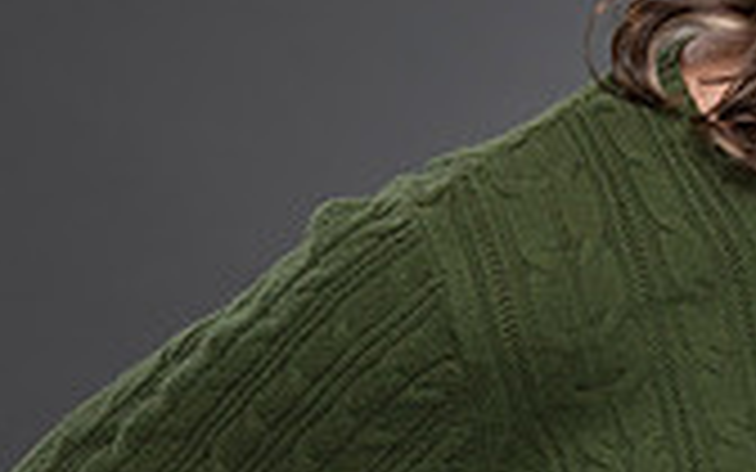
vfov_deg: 3.3
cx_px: 1089
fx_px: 8262
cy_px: 128
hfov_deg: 5.2
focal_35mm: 401
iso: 200
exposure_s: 1/250
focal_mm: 85
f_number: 5.6
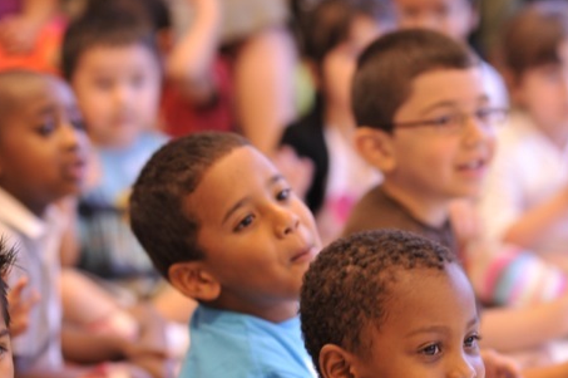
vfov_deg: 9.1
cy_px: 310
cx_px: 382
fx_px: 2364
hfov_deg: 13.7
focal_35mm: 150
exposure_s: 1/60
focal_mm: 85
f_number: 2.2
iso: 400
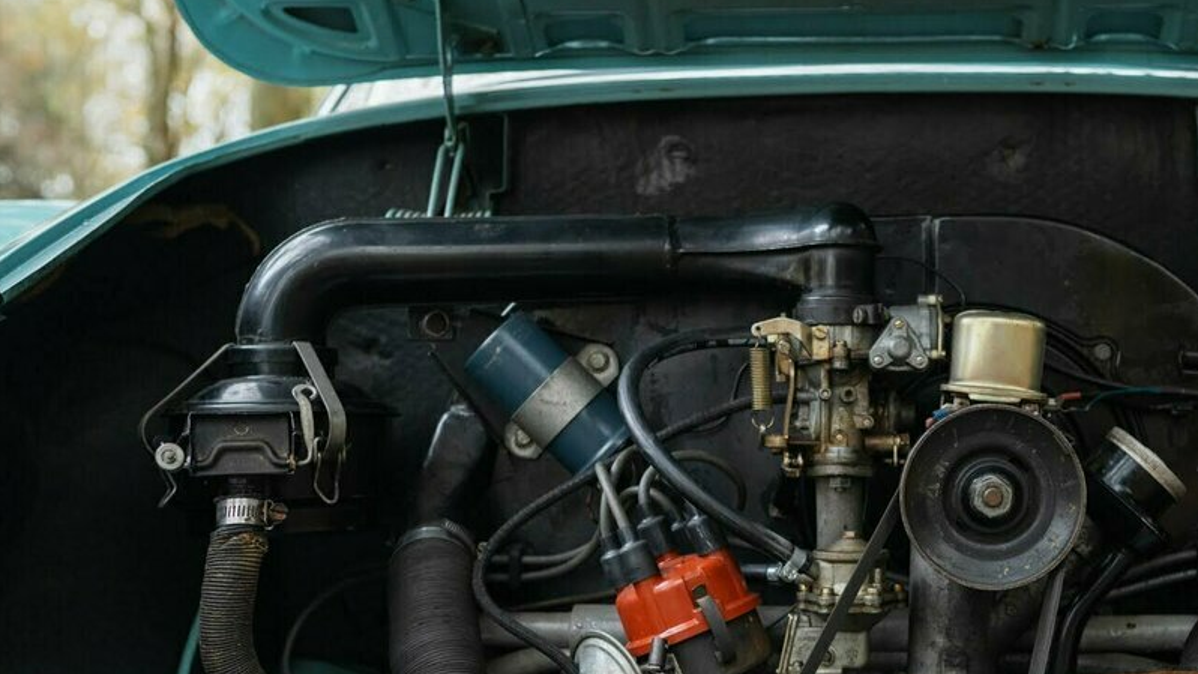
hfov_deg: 35.6
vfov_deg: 20.6
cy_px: 461
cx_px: 816
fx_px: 1843
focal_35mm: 58
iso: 640
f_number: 3.5
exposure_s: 1/30
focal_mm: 35
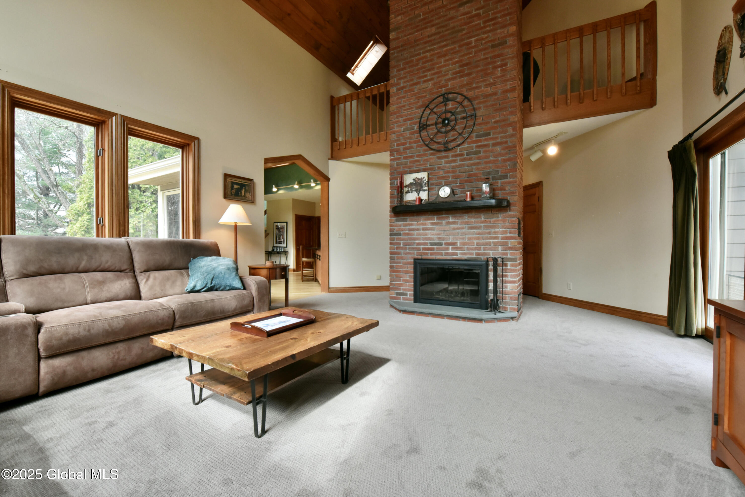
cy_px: 248
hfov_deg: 104.2
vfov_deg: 81.3
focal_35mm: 14
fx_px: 290
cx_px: 372
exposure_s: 1/320
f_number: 10
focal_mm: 14
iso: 4000
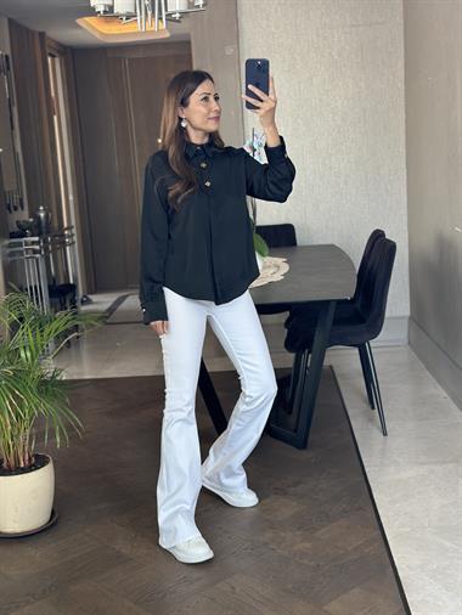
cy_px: 308
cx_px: 231
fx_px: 853
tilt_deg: -20.2
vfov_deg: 39.6
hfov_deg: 30.3
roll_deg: +4.2
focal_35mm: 48
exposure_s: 1/60
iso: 125
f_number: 1.78
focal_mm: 6.86
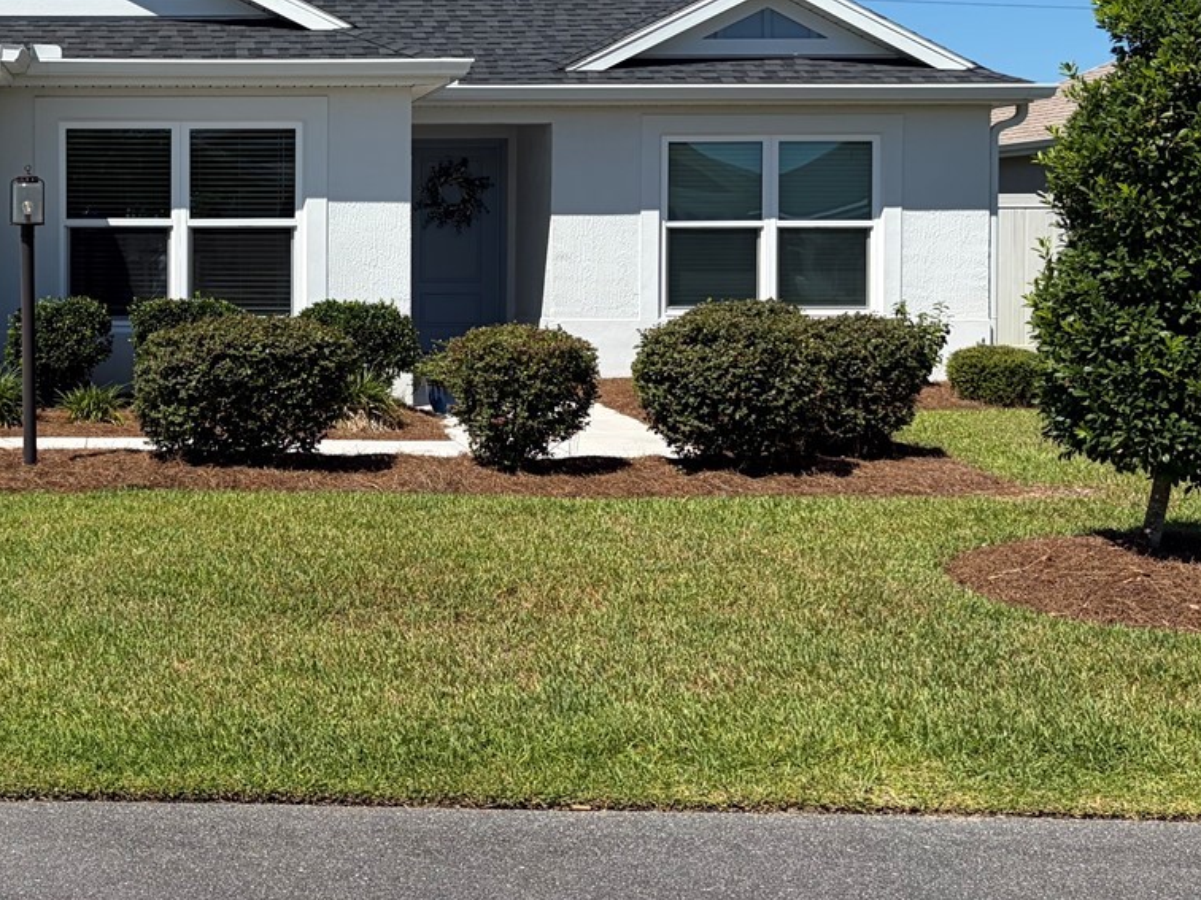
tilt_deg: -0.2
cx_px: 124
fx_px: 1908
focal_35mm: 55
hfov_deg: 33.2
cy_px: 265
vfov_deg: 26.3
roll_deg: +0.6
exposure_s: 1/5814
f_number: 1.6
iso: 50
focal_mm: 5.96
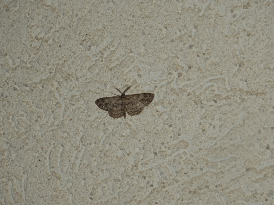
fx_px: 1069
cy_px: 102
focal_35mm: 135
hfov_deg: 14.6
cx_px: 137
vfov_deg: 11.0
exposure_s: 1/60
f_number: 5
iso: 200
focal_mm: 24.2
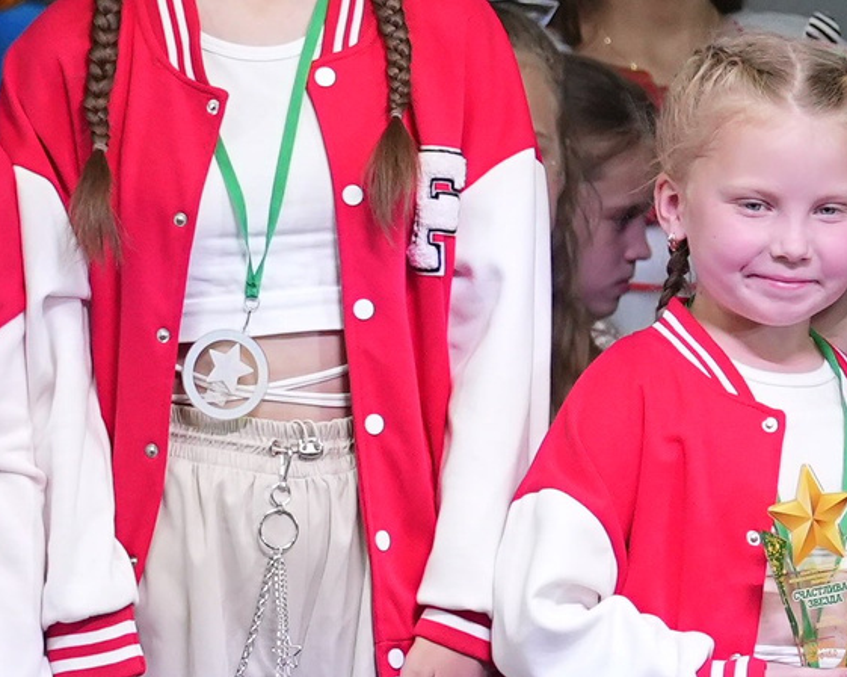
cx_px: 204
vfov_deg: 1.9
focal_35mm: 810
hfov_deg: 2.4
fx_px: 20291
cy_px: 383
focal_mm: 126
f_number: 2.8
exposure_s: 1/400
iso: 1250
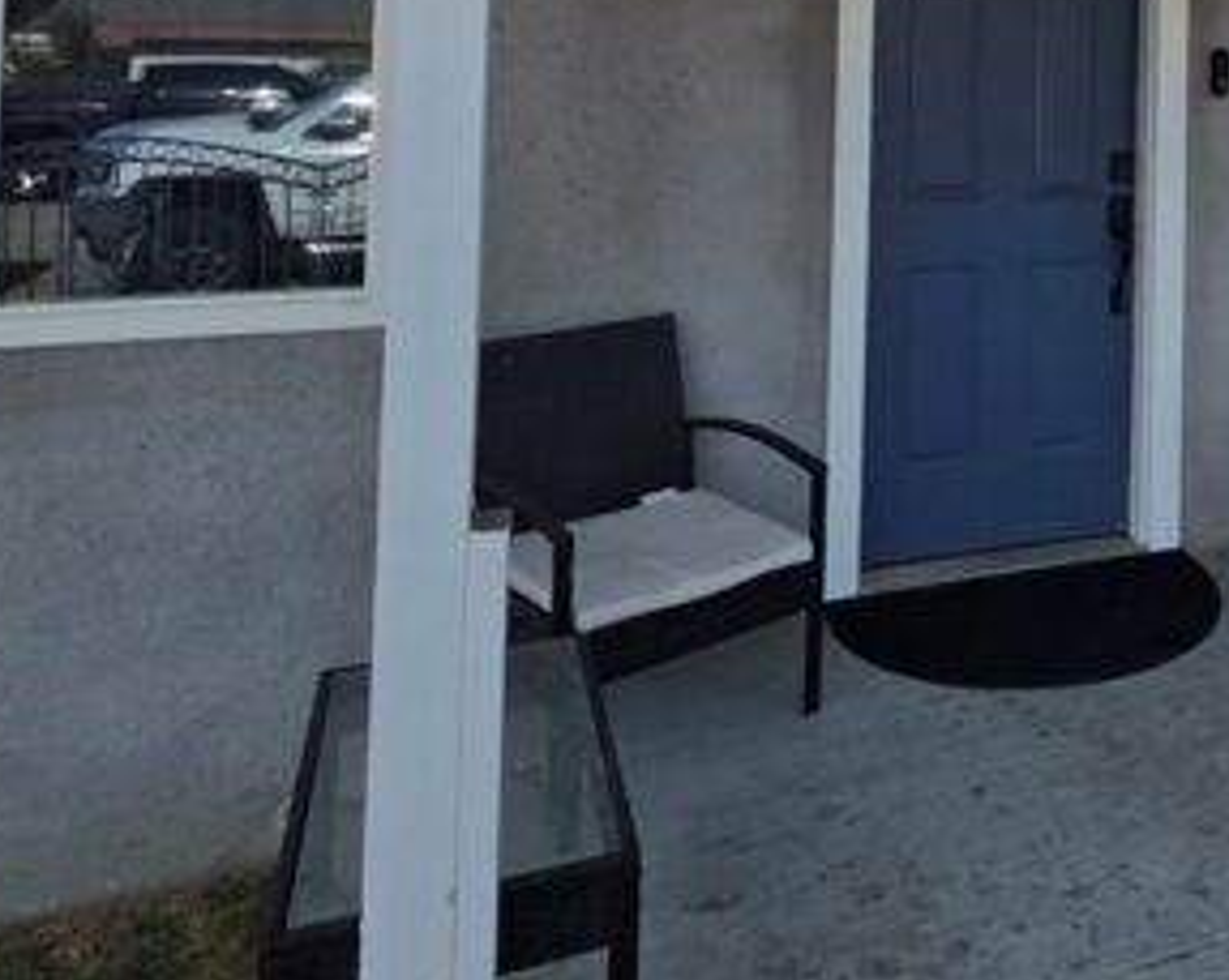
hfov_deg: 46.2
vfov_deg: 39.1
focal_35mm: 34
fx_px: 1235
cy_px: 39
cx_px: 1169
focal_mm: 2.2
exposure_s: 1/2417
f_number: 1.9
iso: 40
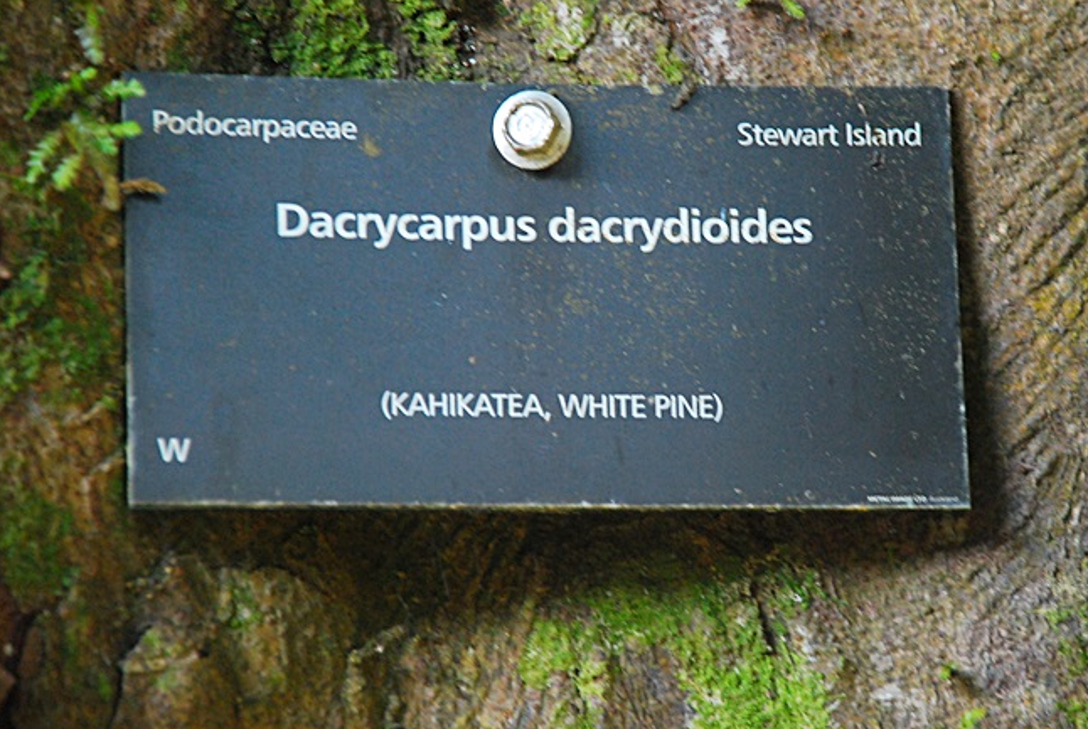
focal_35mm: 251
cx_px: 665
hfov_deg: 8.2
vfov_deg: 5.5
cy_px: 293
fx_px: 7586
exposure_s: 1/30
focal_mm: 135
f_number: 5.6
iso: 900
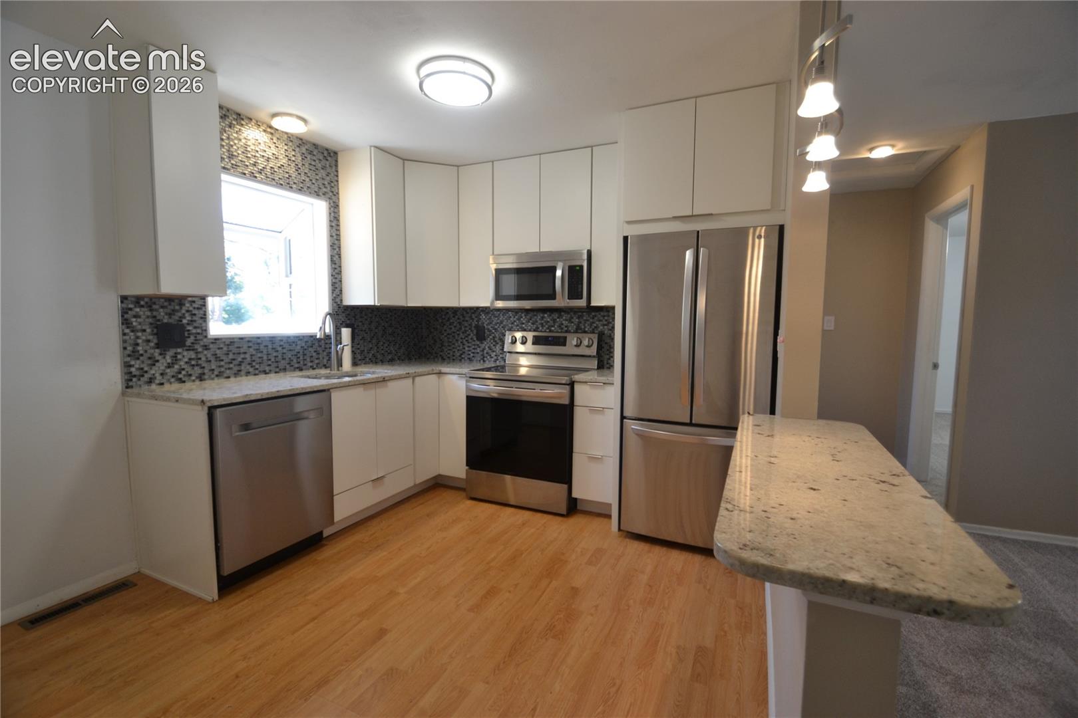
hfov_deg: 100.4
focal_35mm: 15
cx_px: 539
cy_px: 359
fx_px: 449
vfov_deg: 77.3
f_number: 4
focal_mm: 10
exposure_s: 1/60
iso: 400
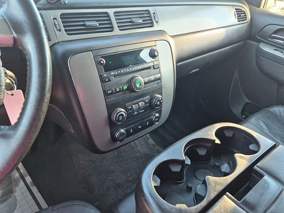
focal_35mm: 23
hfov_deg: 73.9
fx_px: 189
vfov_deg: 58.9
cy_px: 106
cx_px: 142
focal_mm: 5.4
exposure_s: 1/120
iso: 200
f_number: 1.8
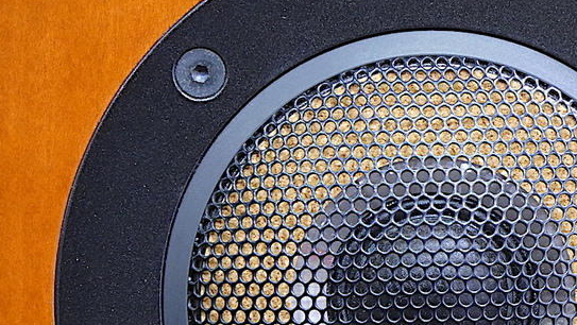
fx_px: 5066
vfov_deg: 3.7
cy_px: 302
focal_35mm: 331
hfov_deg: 6.5
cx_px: 434
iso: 200
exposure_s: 1/2.5
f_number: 5.6
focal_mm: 30.9
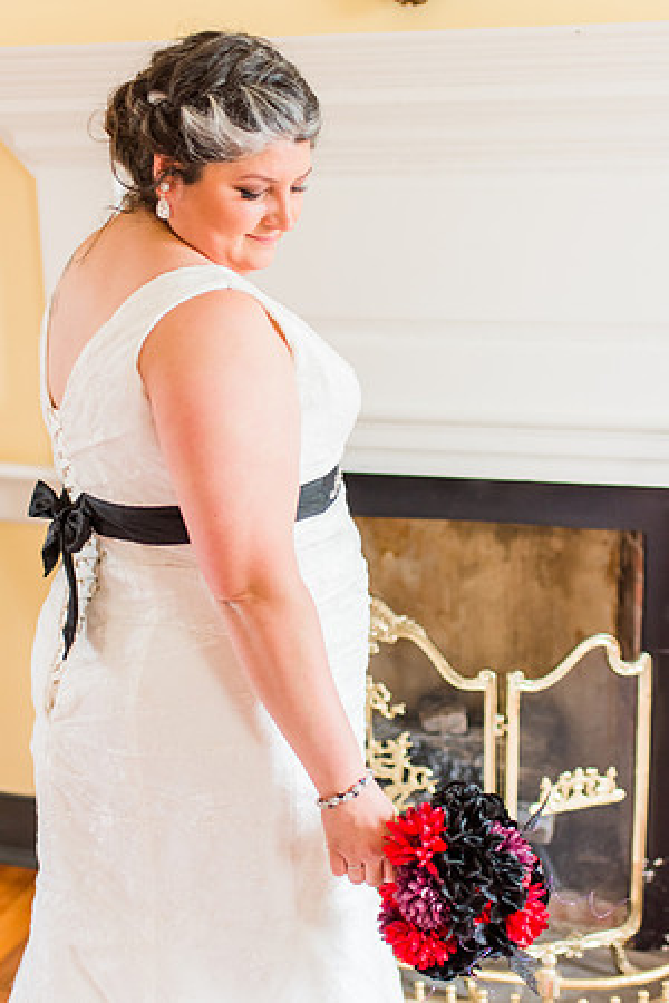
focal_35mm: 52
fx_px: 1463
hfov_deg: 25.8
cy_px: 502
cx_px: 334
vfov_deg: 37.9
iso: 800
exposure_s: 1/100
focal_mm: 35
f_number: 1.8
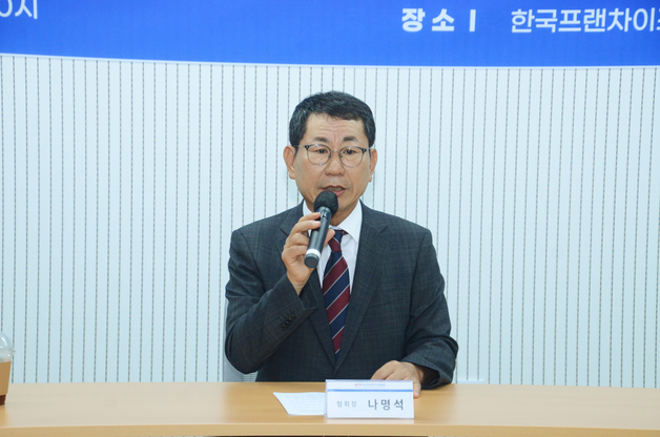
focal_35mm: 117
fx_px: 2141
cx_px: 330
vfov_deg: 11.7
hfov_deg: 17.5
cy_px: 218
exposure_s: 1/200
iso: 1600
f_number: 5.3
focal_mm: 78
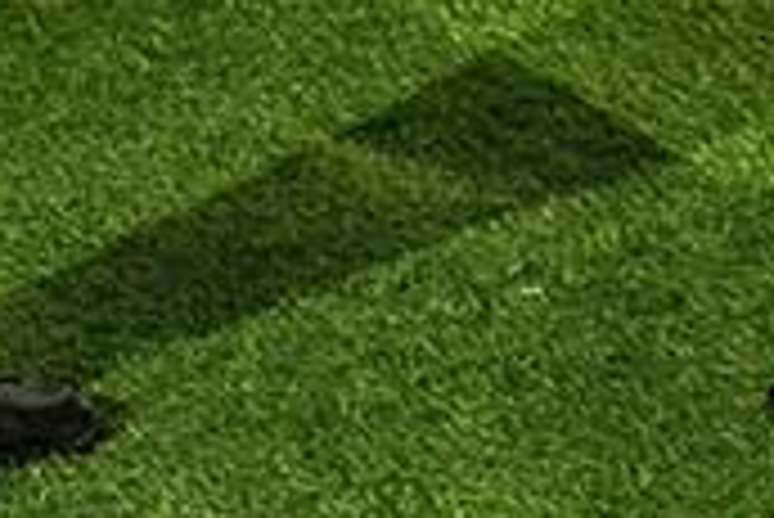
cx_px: 873
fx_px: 4562
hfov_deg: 9.6
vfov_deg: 6.2
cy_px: -725
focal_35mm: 212
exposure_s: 1/200
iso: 2000
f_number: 5
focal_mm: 38
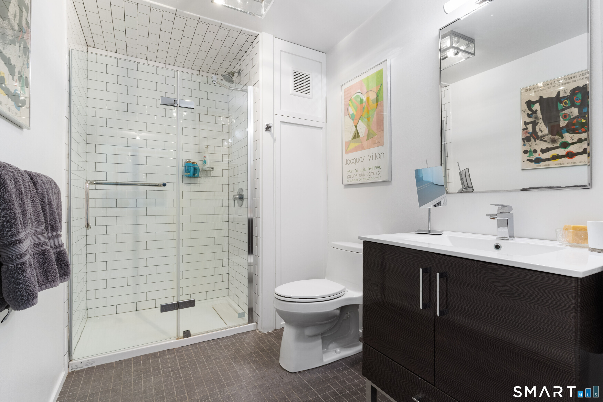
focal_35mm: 17
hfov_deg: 93.3
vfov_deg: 70.4
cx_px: 302
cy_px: 201
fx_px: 285
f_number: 8
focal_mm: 17
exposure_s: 1
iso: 320
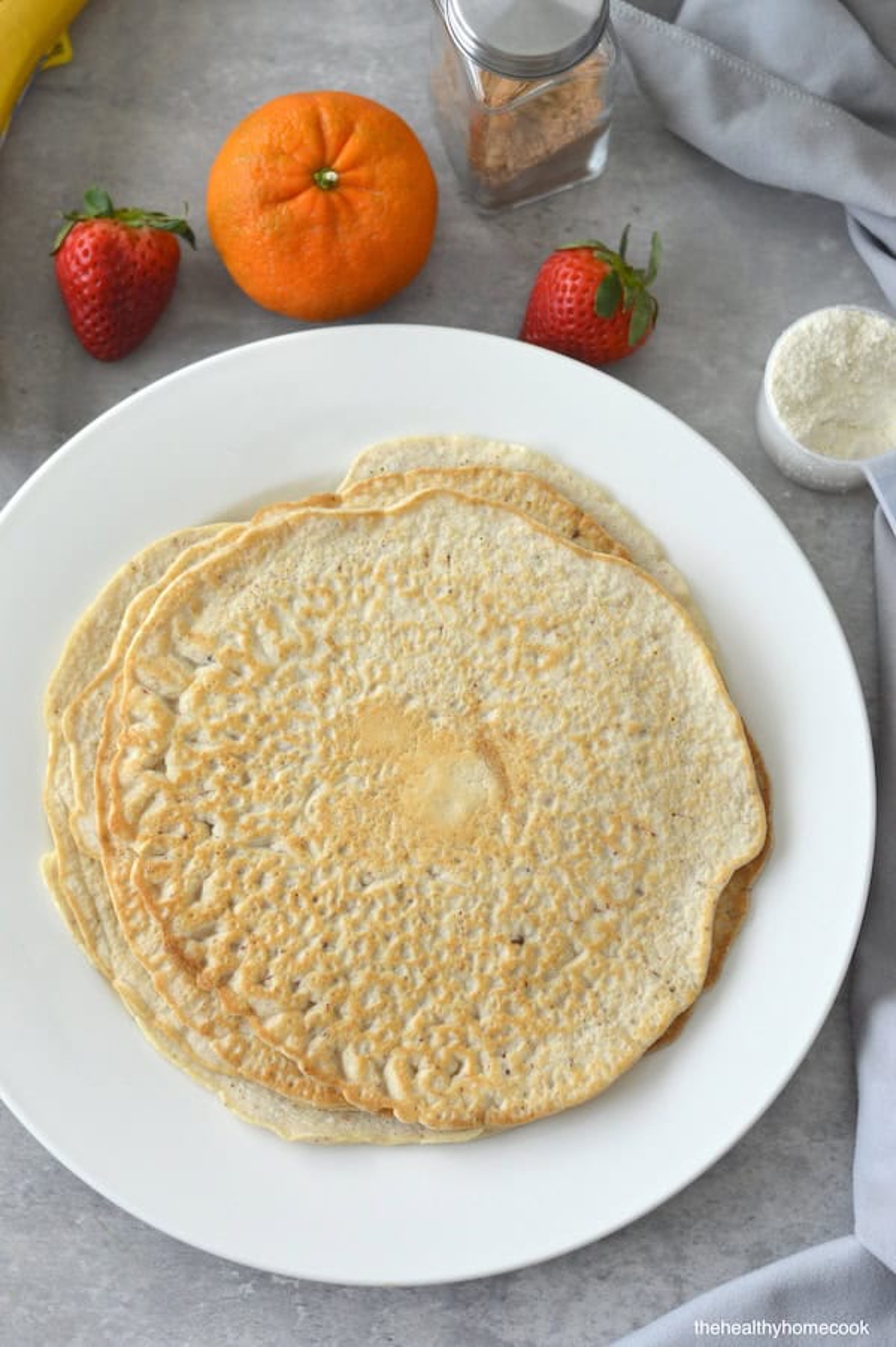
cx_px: 448
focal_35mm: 75
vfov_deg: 27.0
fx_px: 2804
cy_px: 674
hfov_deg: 18.2
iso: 500
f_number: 2.8
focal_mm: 50
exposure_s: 1/500
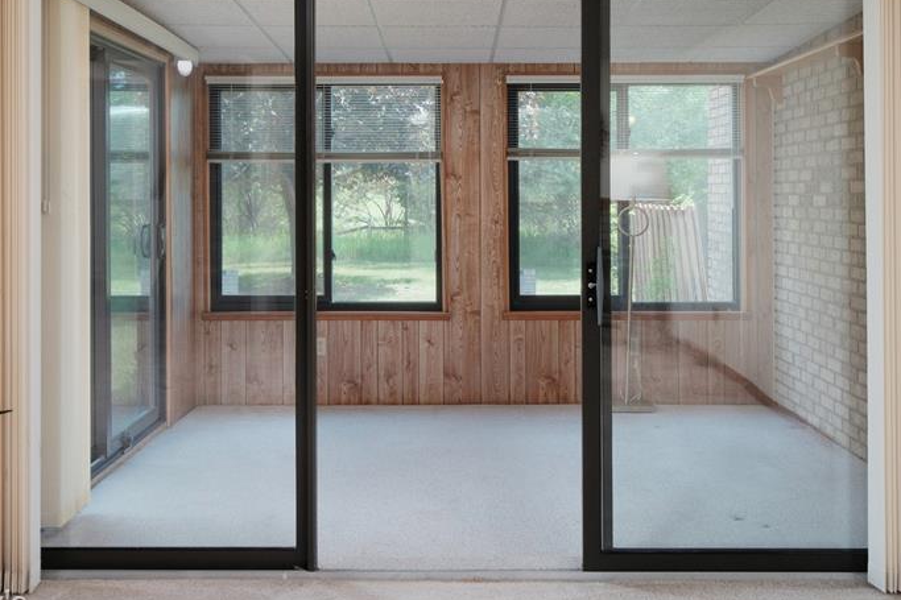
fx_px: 976
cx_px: 377
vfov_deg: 33.7
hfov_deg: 49.4
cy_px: 179
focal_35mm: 39
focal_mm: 17.1
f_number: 7.1
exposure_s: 1/125
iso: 640
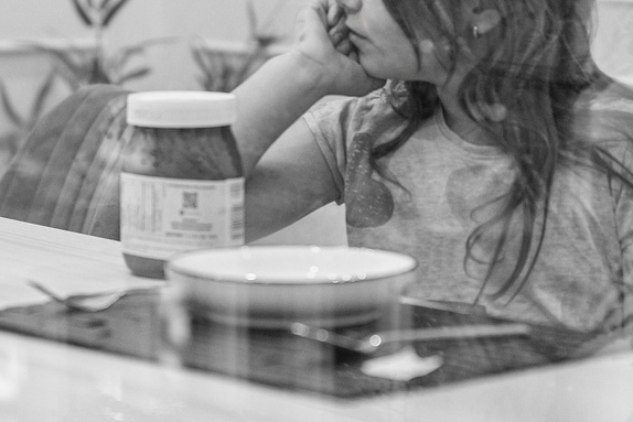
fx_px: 2744
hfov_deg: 13.2
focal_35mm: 156
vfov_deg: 8.8
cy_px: 287
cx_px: 248
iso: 200
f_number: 1.2
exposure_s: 1/200
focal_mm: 35
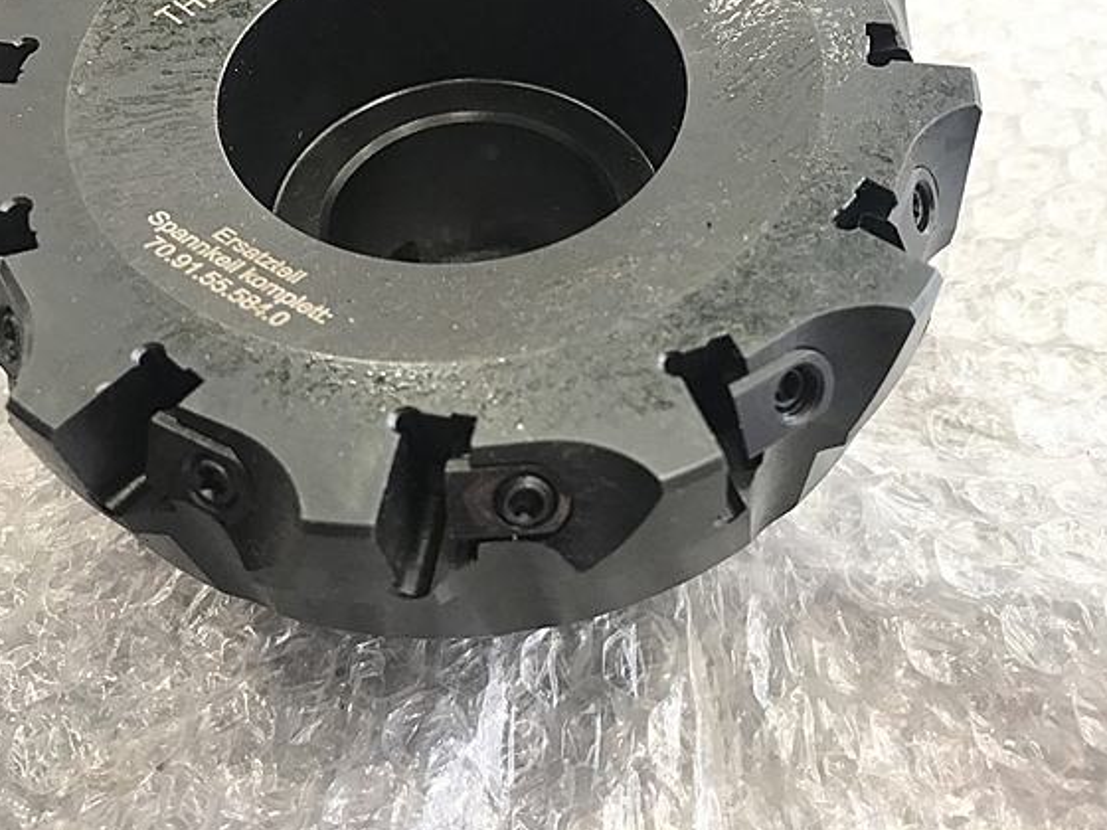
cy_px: 366
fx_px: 1023
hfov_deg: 56.8
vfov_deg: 44.1
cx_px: 591
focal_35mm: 32
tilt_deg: -56.7
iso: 40
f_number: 1.8
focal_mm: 3.99
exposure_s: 1/30
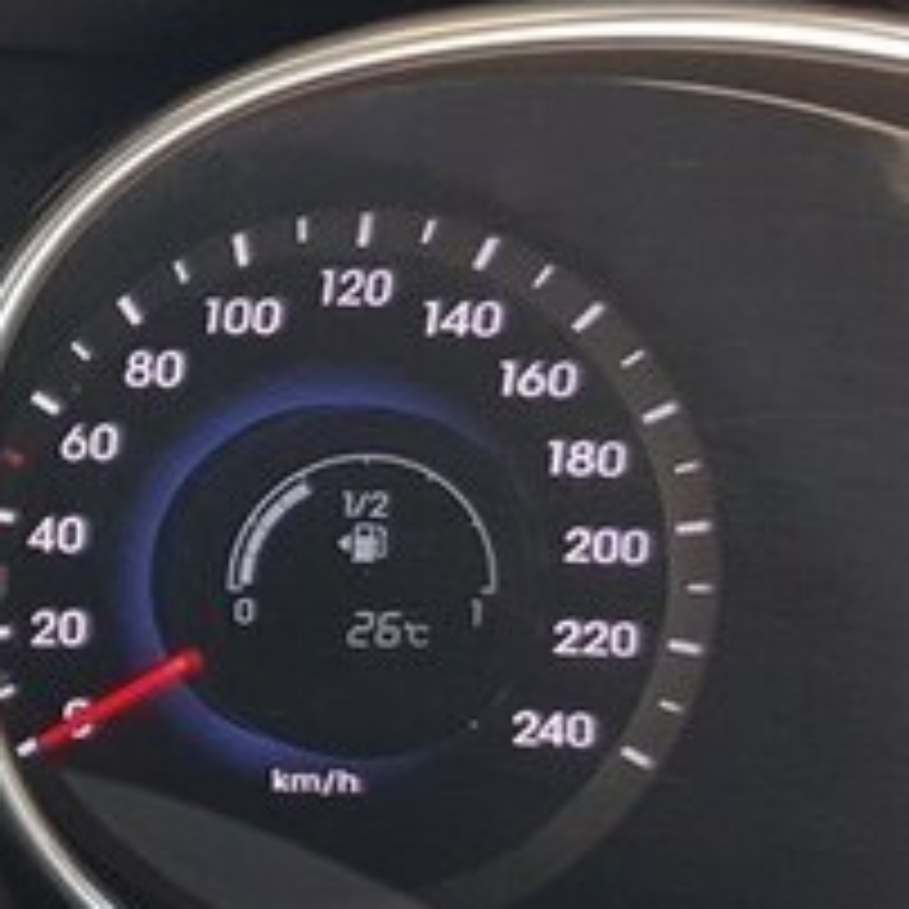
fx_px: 2228
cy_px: 632
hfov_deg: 20.0
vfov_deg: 22.9
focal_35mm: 75
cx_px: -450
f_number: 1.7
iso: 64
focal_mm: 4.2
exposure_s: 1/100
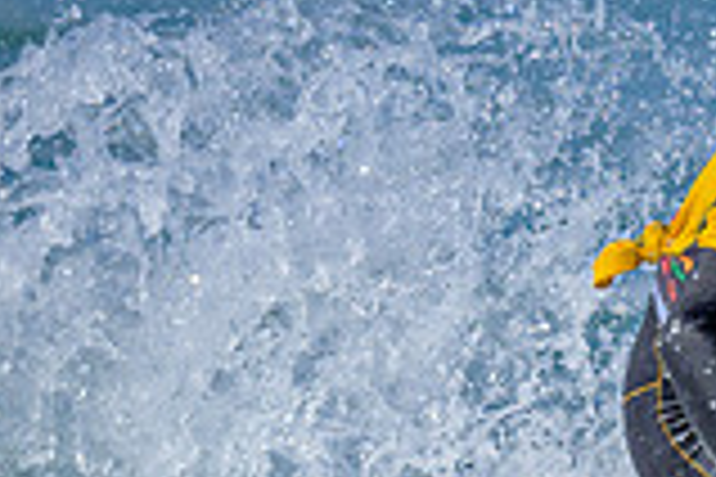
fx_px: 68253
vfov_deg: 0.4
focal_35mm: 3432
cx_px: 1439
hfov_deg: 0.6
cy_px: 585
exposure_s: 1/2000
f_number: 6.3
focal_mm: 800
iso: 400
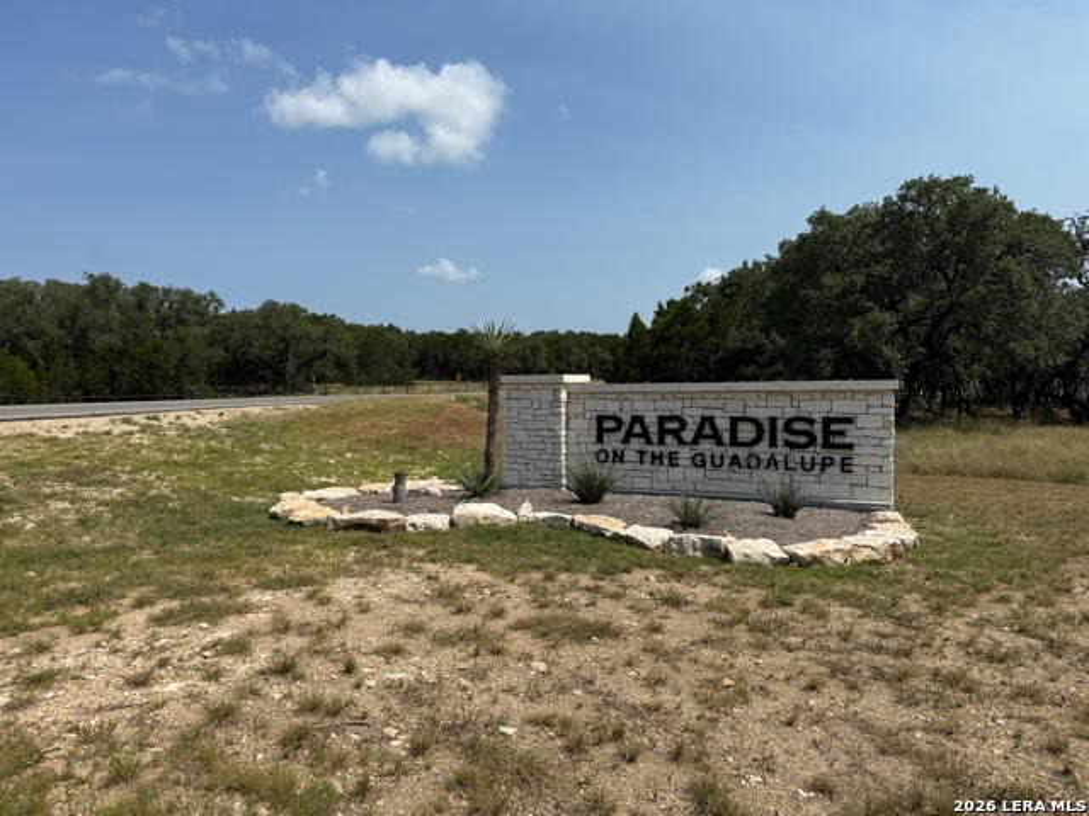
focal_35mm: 24
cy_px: 408
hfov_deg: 71.6
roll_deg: +0.3
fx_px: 755
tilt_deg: -2.7
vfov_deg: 56.8
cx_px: 544
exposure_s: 1/8130
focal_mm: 6.76
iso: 80
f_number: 1.78
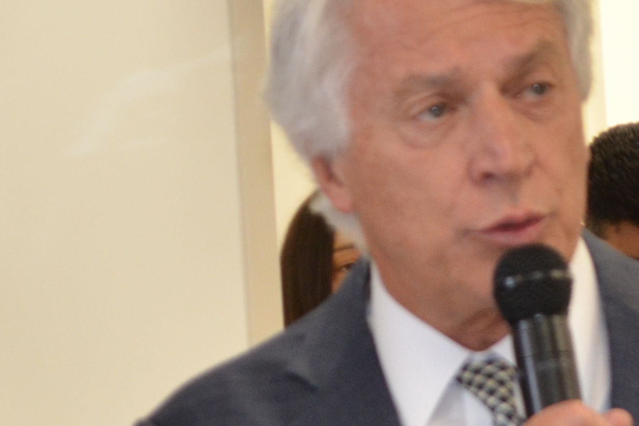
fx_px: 5254
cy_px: 442
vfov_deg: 4.6
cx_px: 448
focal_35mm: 296
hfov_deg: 7.0
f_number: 5.6
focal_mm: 50
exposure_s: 1/60
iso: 720
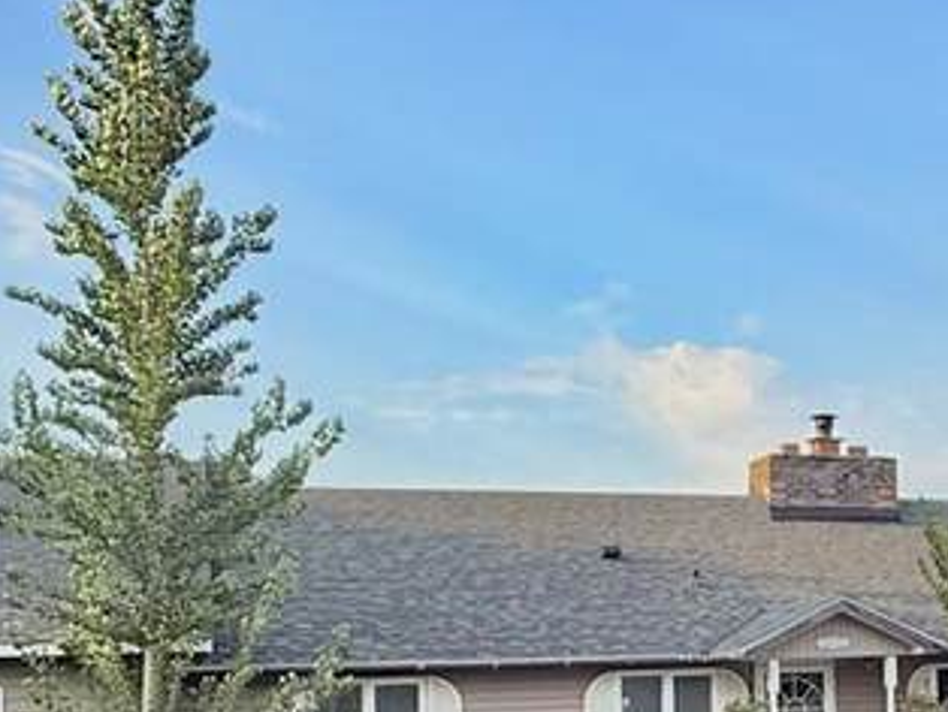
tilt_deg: +4.1
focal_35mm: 57
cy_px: 597
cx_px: 863
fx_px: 1562
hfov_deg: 32.0
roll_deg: +1.3
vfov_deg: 25.1
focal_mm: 2.22
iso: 50
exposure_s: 1/1050
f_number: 2.2
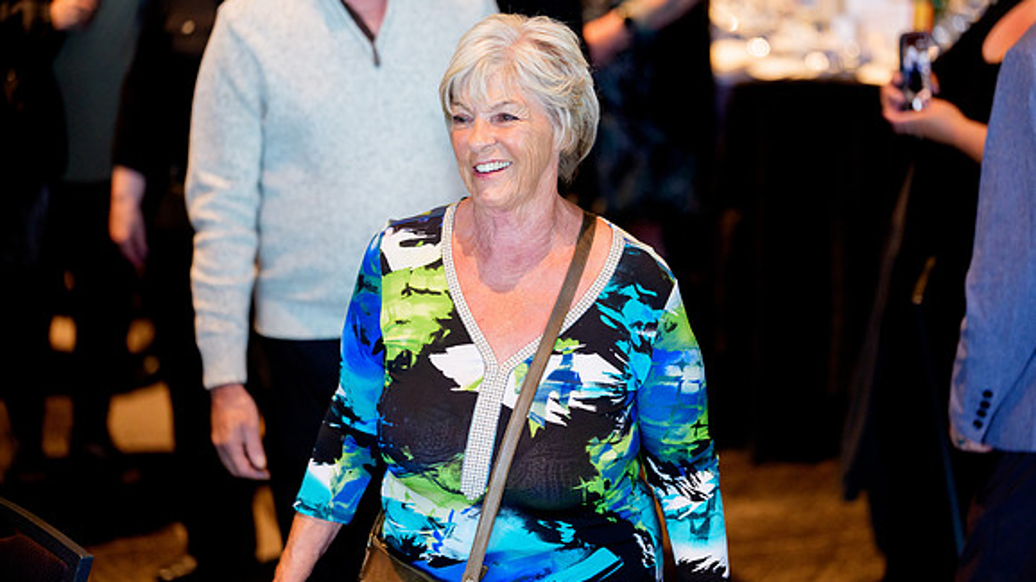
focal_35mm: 101
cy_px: 243
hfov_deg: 21.2
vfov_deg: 12.0
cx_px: 518
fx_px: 2774
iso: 3200
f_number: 2
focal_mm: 96
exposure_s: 1/200
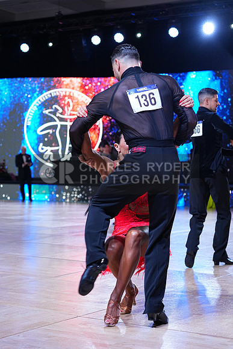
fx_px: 679
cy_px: 174
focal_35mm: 70
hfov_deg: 19.5
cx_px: 116
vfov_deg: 28.8
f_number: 4
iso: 1250
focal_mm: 70
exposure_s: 1/500
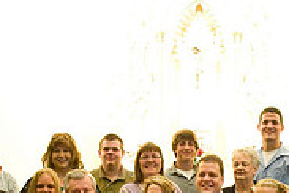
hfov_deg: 22.1
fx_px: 738
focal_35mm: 92
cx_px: 191
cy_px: 254
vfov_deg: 14.2
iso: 6400
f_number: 8
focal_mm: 29
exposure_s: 1/30
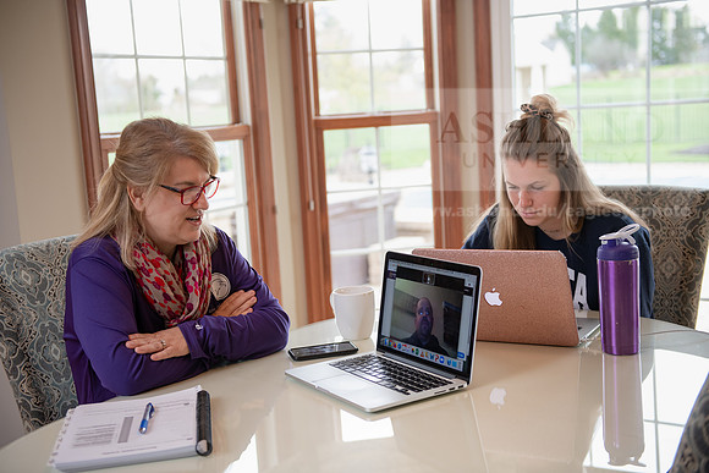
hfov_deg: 39.6
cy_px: 236
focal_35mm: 50
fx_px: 985
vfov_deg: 27.0
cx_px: 354
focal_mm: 50
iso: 640
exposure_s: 1/200
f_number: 3.2
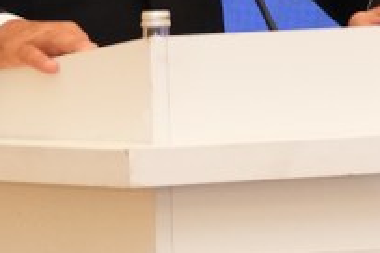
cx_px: 384
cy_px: -194
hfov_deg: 2.6
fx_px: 8475
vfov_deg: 1.7
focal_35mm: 803
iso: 2500
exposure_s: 1/160
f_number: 3.2
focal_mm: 107
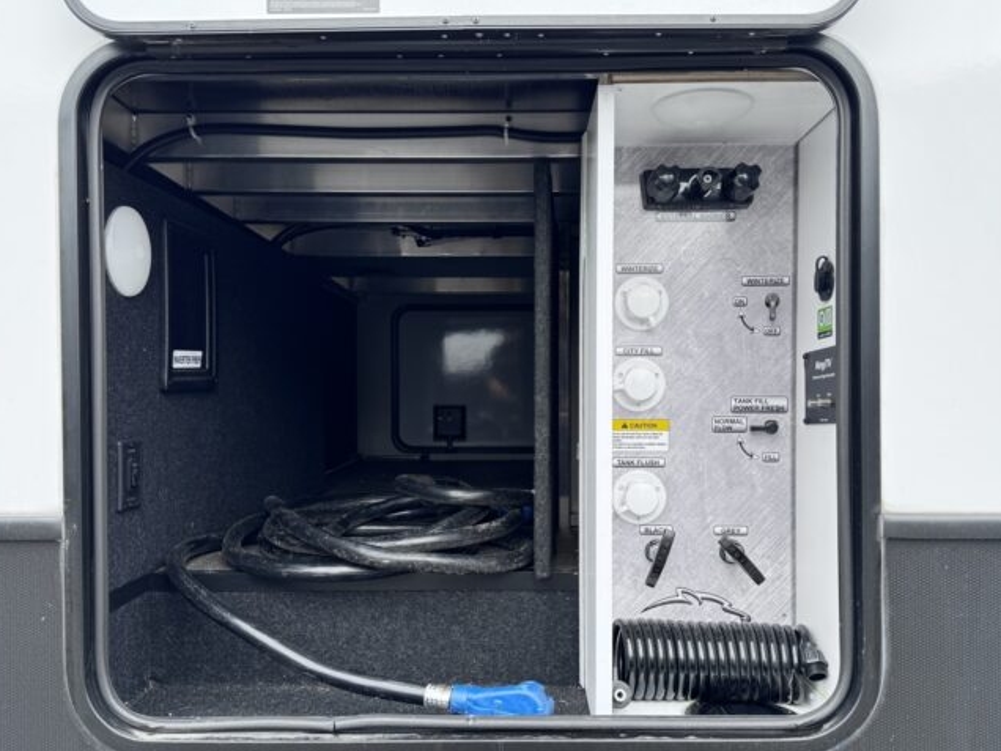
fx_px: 839
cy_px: 398
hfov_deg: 61.7
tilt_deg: +0.4
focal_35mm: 29
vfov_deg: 48.2
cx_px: 508
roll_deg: +0.1
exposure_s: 1/448
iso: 80
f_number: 1.78
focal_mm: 6.76
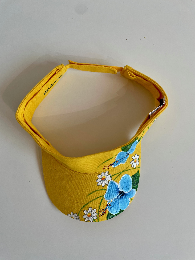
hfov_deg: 53.1
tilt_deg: -84.5
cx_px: 98
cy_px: 130
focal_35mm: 26
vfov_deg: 67.3
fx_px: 195
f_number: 1.6
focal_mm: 4.2
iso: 125
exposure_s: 1/100
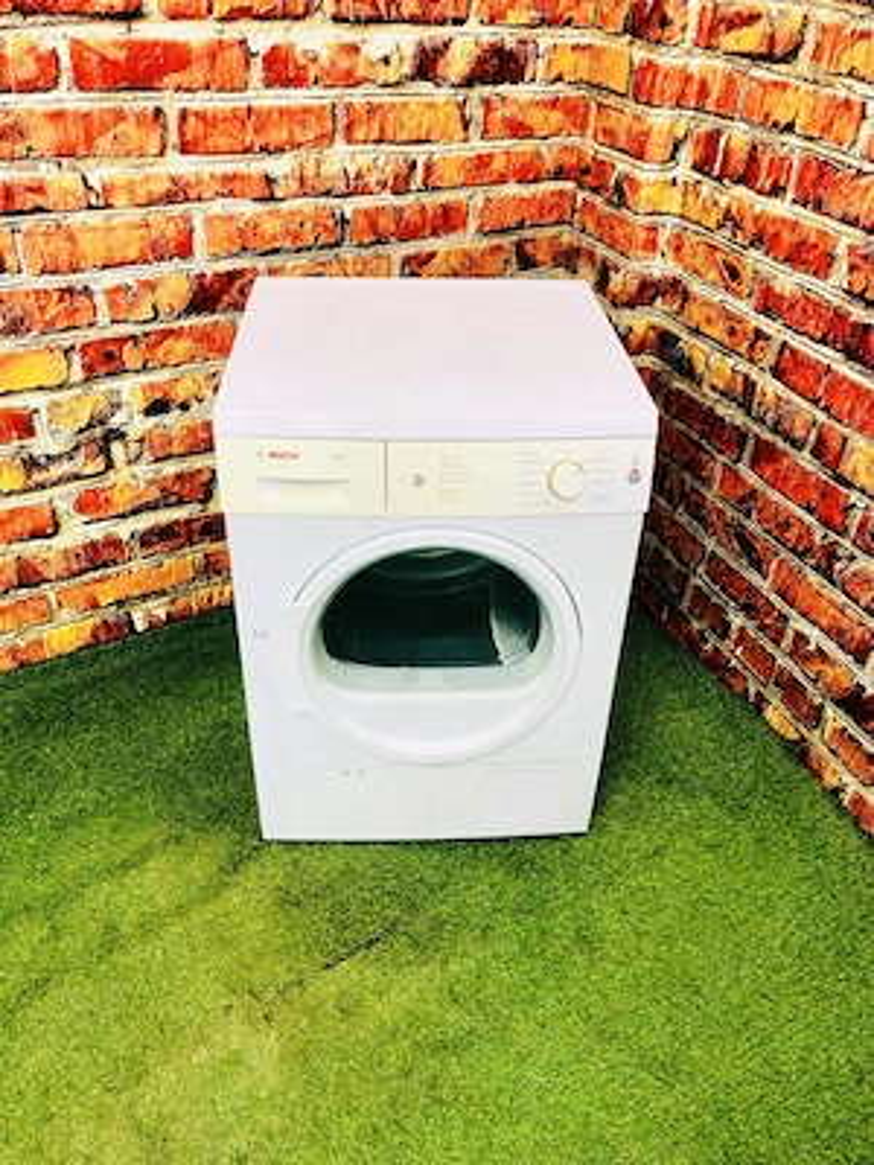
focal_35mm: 28
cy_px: 582
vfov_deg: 63.4
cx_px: 437
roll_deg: -2.1
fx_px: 943
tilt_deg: -34.7
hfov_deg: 49.7
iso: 25
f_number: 1.8
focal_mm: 3.99
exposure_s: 1/30
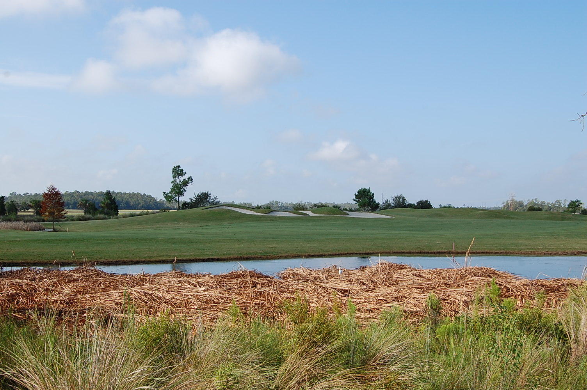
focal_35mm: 39
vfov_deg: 34.1
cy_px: 195
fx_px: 635
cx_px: 294
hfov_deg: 49.6
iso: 200
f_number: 9
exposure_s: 1/320
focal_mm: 26
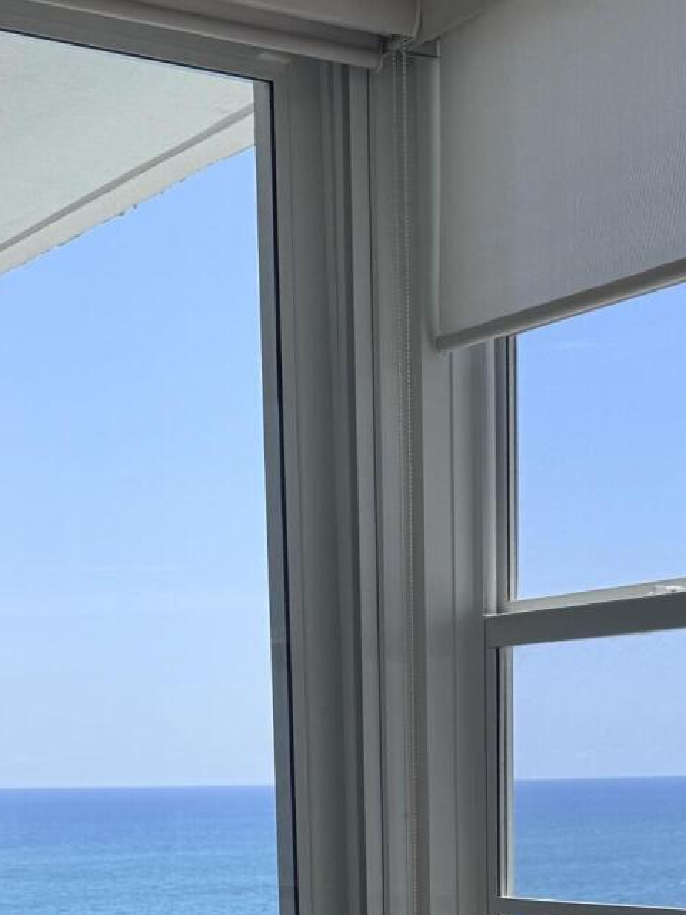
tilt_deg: -10.9
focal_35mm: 75
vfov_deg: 23.0
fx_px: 1982
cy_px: 1198
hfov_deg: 19.6
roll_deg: +1.2
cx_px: 387
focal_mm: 6.76
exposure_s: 1/1151
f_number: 1.78
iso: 80
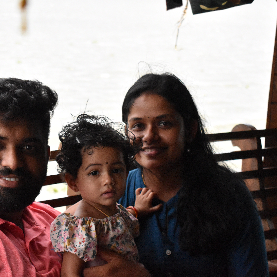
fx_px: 697
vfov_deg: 22.5
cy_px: 138
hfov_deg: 22.4
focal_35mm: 77
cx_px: 102
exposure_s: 1/4000
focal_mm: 40
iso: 4000
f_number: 5.6
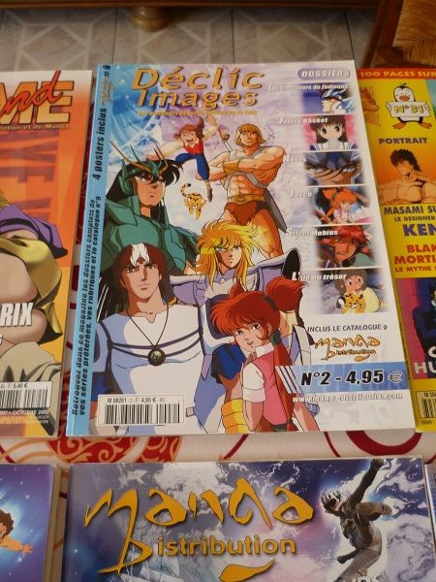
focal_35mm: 30
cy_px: 291
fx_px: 504
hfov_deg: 46.8
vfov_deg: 60.0
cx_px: 218
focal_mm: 5.4
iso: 80
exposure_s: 1/30
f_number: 2.9
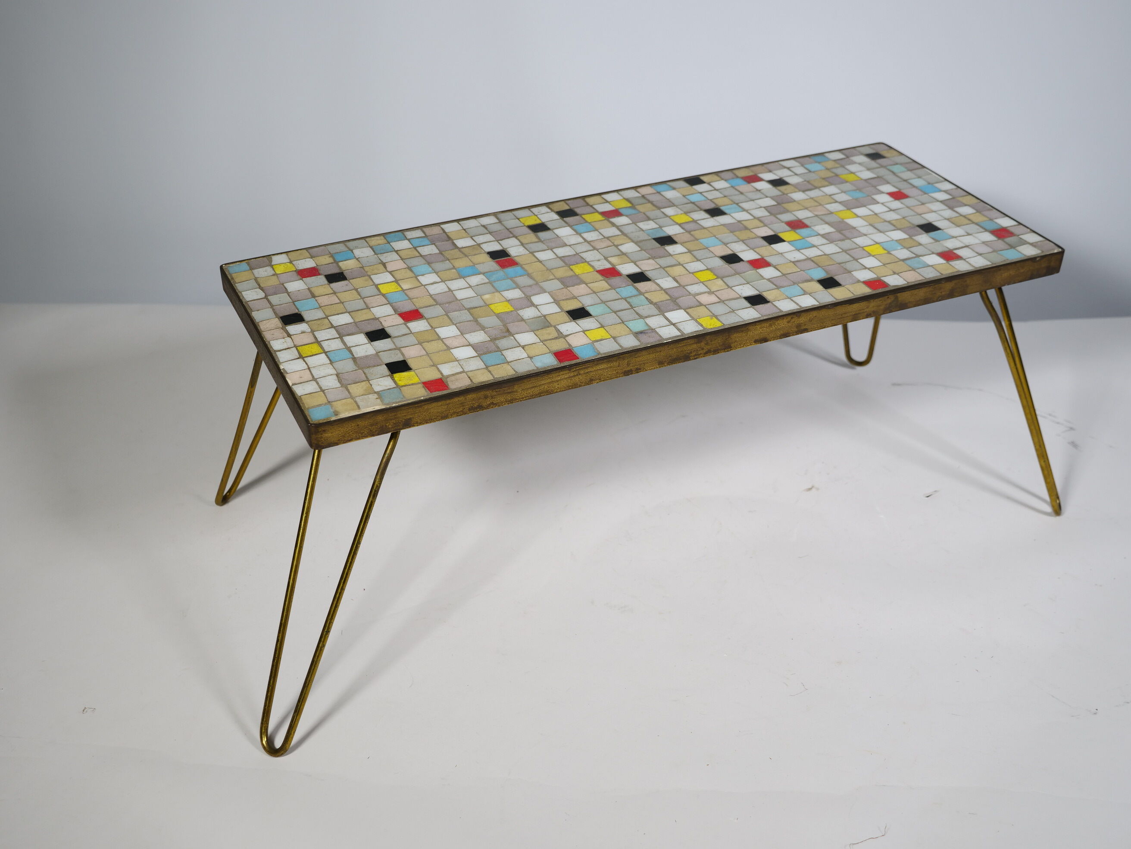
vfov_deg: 32.9
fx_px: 1438
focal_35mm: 44
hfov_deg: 42.9
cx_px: 566
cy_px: 424
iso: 200
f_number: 3.5
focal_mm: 22
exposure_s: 1/160
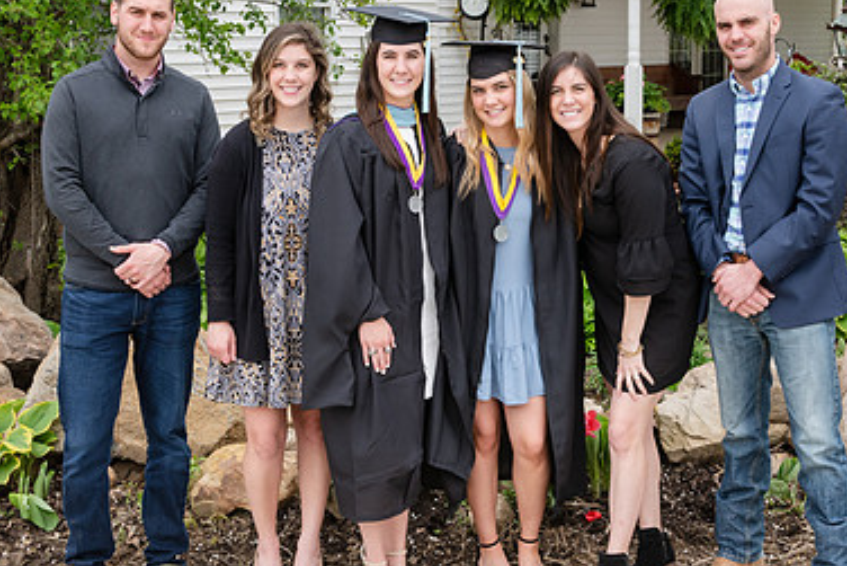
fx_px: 1742
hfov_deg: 27.3
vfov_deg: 18.4
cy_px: 265
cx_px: 439
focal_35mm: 74
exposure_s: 1/250
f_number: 8
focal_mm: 48
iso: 500
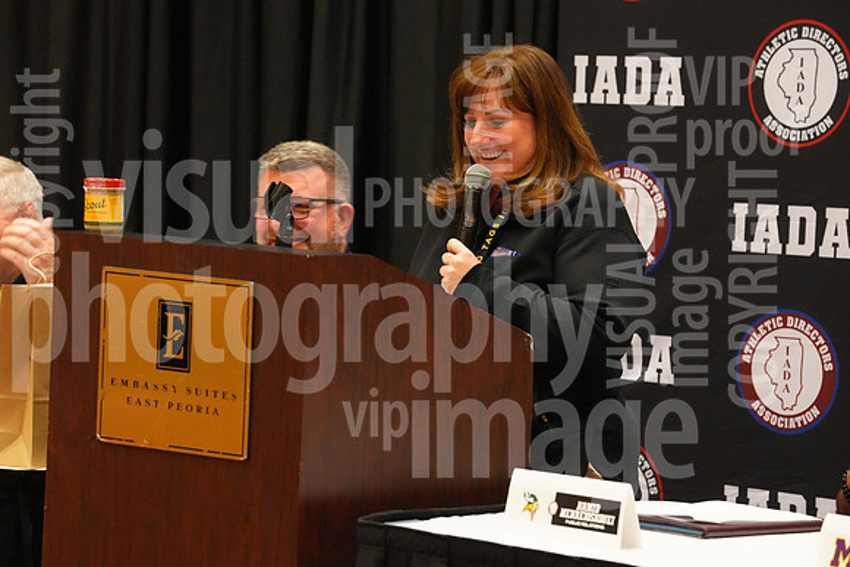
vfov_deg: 6.9
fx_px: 4723
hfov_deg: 10.3
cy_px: 284
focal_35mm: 200
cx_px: 425
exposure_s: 1/60
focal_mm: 200
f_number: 8
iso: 16000
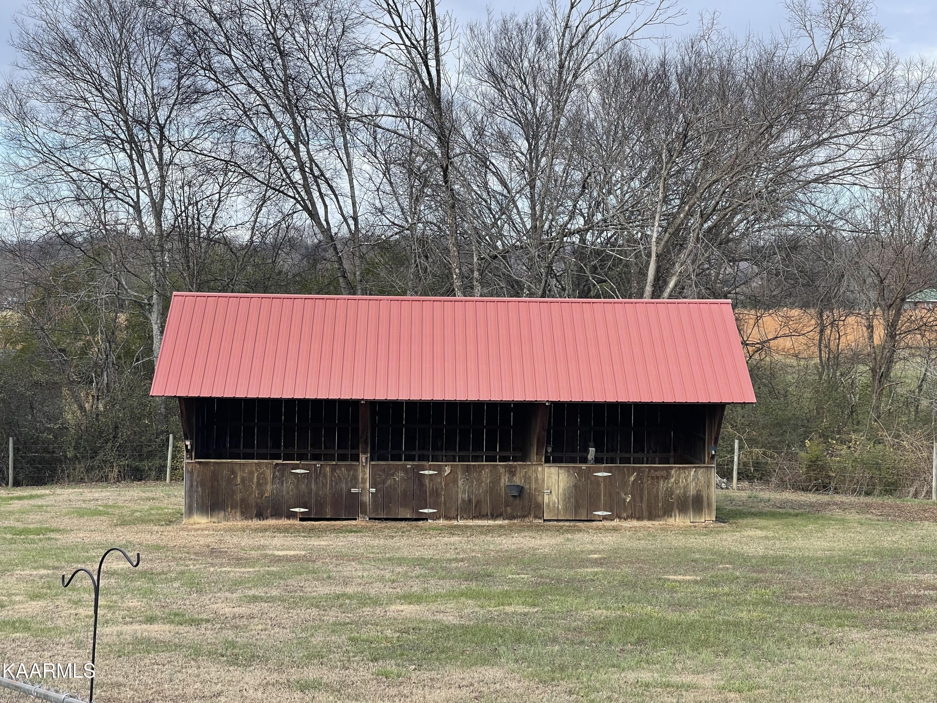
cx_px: 468
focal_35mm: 64
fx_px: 1732
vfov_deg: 22.9
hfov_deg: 30.3
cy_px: 352
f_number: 2.2
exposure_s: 1/405
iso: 20
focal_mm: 7.5
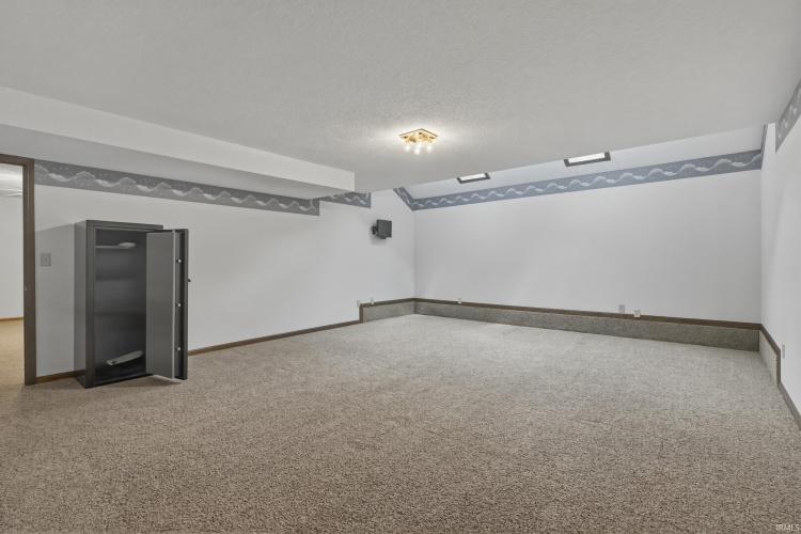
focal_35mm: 16
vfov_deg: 72.1
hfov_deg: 95.0
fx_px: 367
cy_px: 267
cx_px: 400
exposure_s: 1/320
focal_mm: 11
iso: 800
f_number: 4
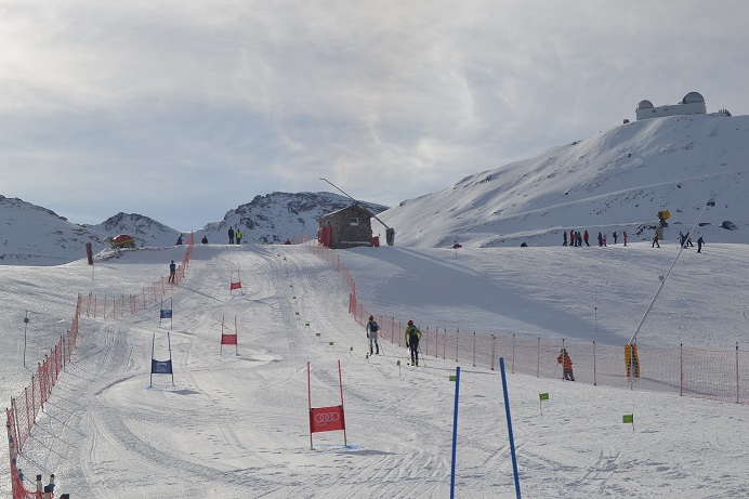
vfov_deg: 17.5
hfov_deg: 26.0
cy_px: 250
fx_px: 1622
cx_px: 374
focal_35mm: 78
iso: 100
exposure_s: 1/400
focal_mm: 52
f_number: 10
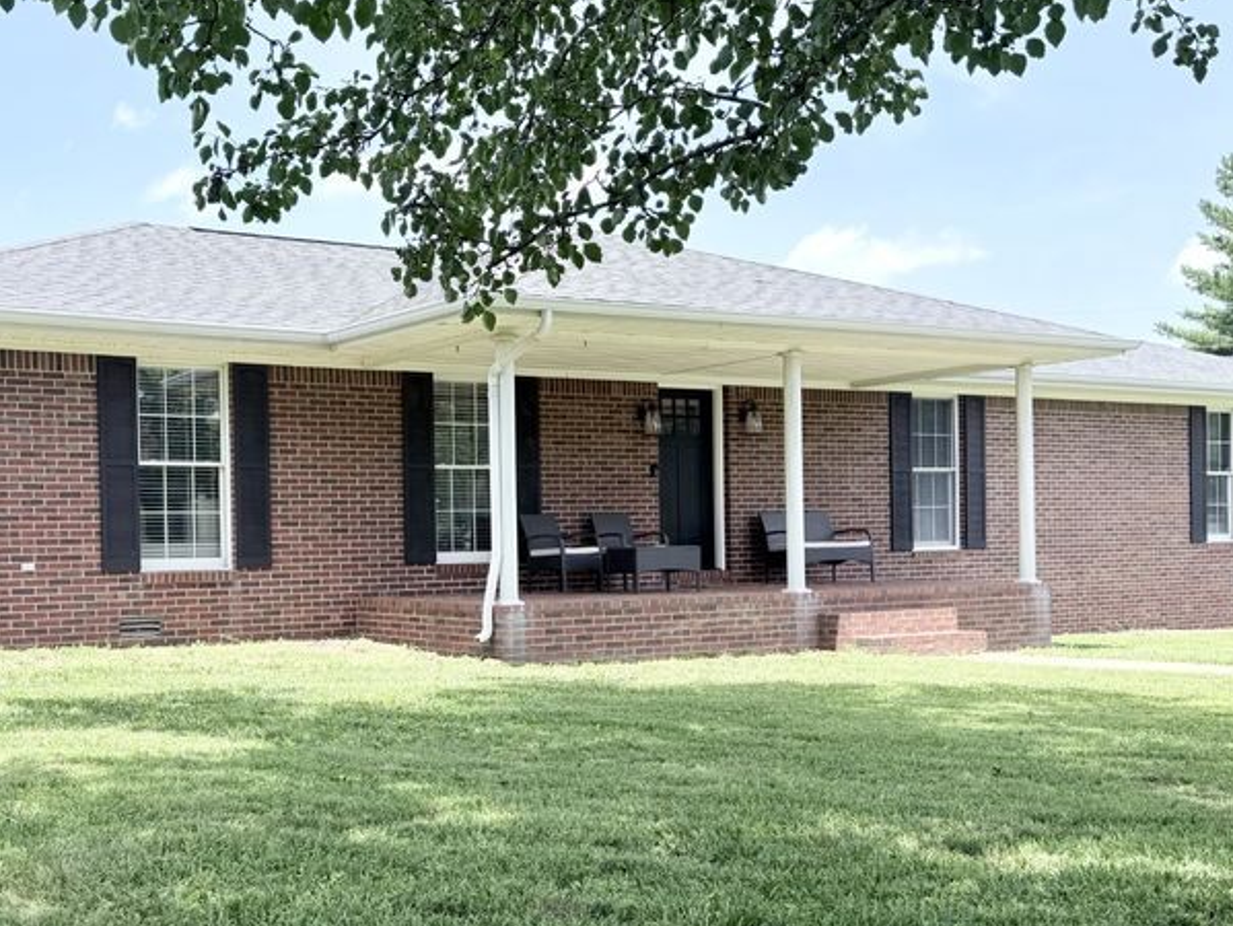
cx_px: 360
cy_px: 564
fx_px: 1461
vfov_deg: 35.0
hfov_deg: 44.7
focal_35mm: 41
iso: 80
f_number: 1.78
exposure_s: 1/2110
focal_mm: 6.76
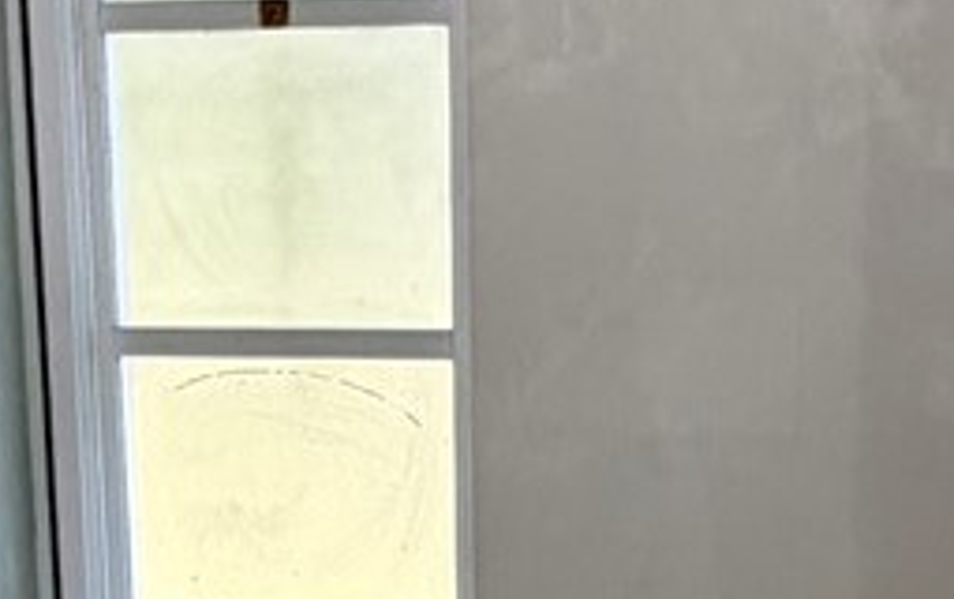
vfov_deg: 13.5
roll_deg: +0.4
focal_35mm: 93
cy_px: 816
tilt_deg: -13.6
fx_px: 2421
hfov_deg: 22.3
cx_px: 572
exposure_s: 1/120
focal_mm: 2.22
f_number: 2.2
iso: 160
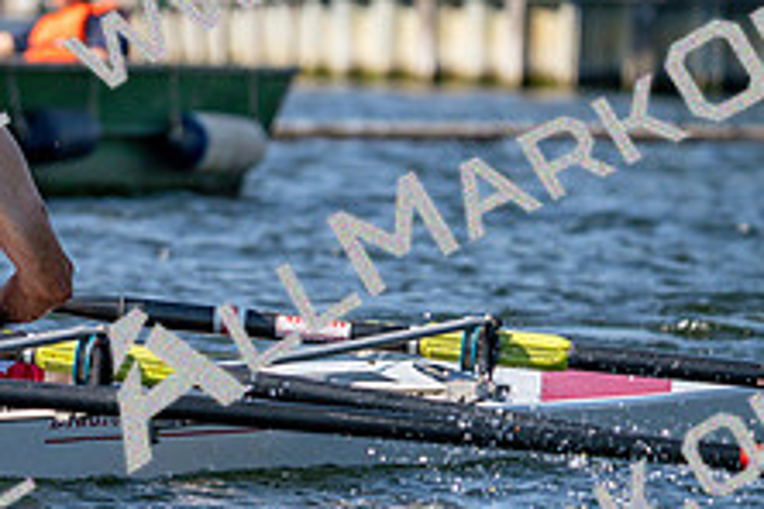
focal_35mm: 635
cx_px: -186
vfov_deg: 2.2
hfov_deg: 3.2
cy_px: 146
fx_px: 13475
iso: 250
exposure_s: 1/1600
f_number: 5.6
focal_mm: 243
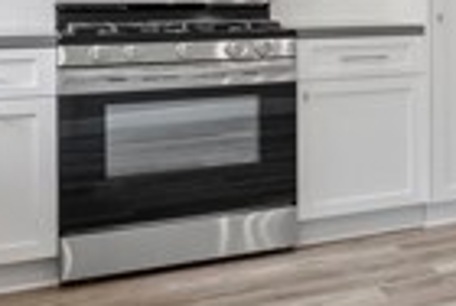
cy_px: -2
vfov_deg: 18.3
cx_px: 844
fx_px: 927
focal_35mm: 73
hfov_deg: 19.6
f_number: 6.3
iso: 250
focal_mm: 16
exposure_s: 1/4
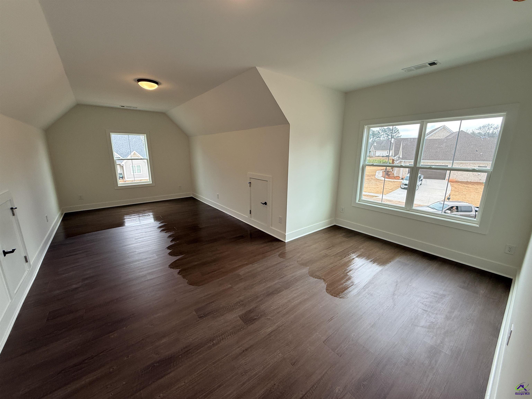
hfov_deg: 102.1
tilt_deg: -11.4
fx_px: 215
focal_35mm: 14
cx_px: 266
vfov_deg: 85.7
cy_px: 200
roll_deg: -0.9
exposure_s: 1/120
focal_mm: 2.22
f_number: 2.2
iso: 80
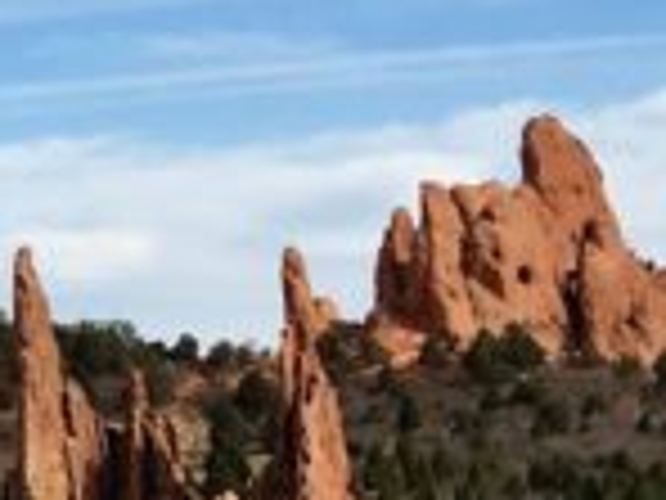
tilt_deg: +5.9
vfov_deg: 7.4
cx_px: -1130
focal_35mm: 200
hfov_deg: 8.7
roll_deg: +7.8
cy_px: 284
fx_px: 3848
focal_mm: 4.15
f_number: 2.2
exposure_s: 1/1923
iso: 25
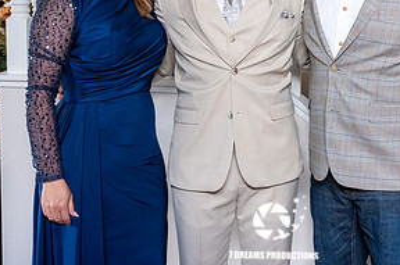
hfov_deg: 32.1
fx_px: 688
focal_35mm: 62
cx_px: 274
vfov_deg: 21.4
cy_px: 35
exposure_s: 1/100
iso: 1000
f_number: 3.2
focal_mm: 29.5
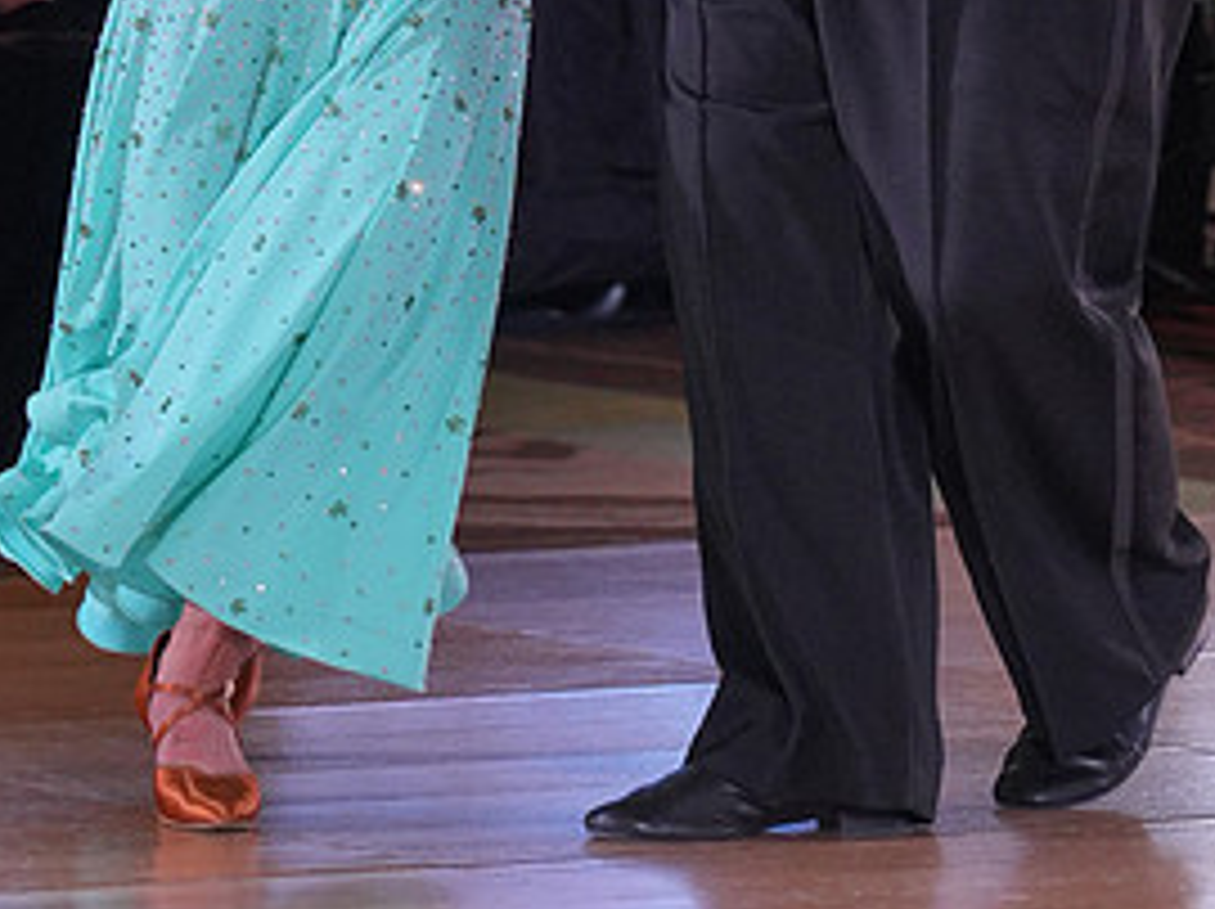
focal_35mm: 465
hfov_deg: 4.3
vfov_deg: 3.2
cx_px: 574
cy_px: -261
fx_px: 16307
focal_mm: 150
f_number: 4
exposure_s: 1/400
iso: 1600
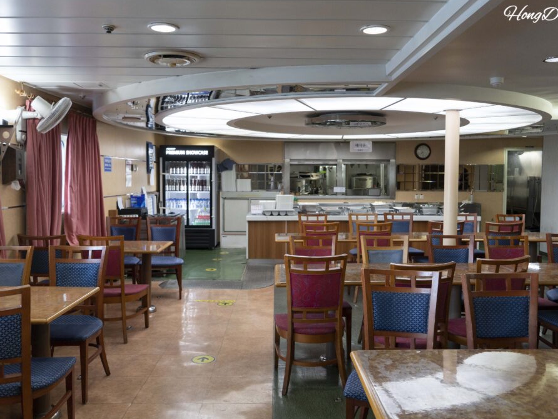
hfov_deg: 56.8
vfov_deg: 44.2
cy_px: 208
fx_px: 516
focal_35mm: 32
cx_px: 286
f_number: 4
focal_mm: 29
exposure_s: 1/160
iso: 2000
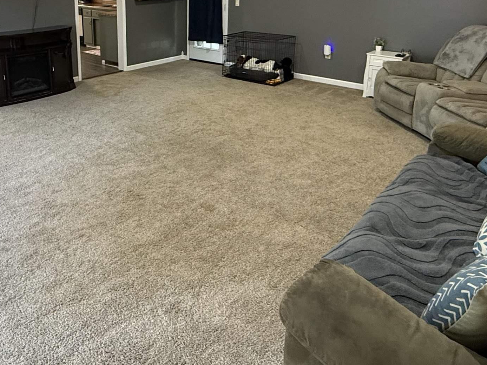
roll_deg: +0.3
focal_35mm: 31
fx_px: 436
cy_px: 68
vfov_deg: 43.2
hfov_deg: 57.1
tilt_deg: -12.7
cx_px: 164
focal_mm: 2.22
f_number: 2.2
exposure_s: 1/60
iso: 500
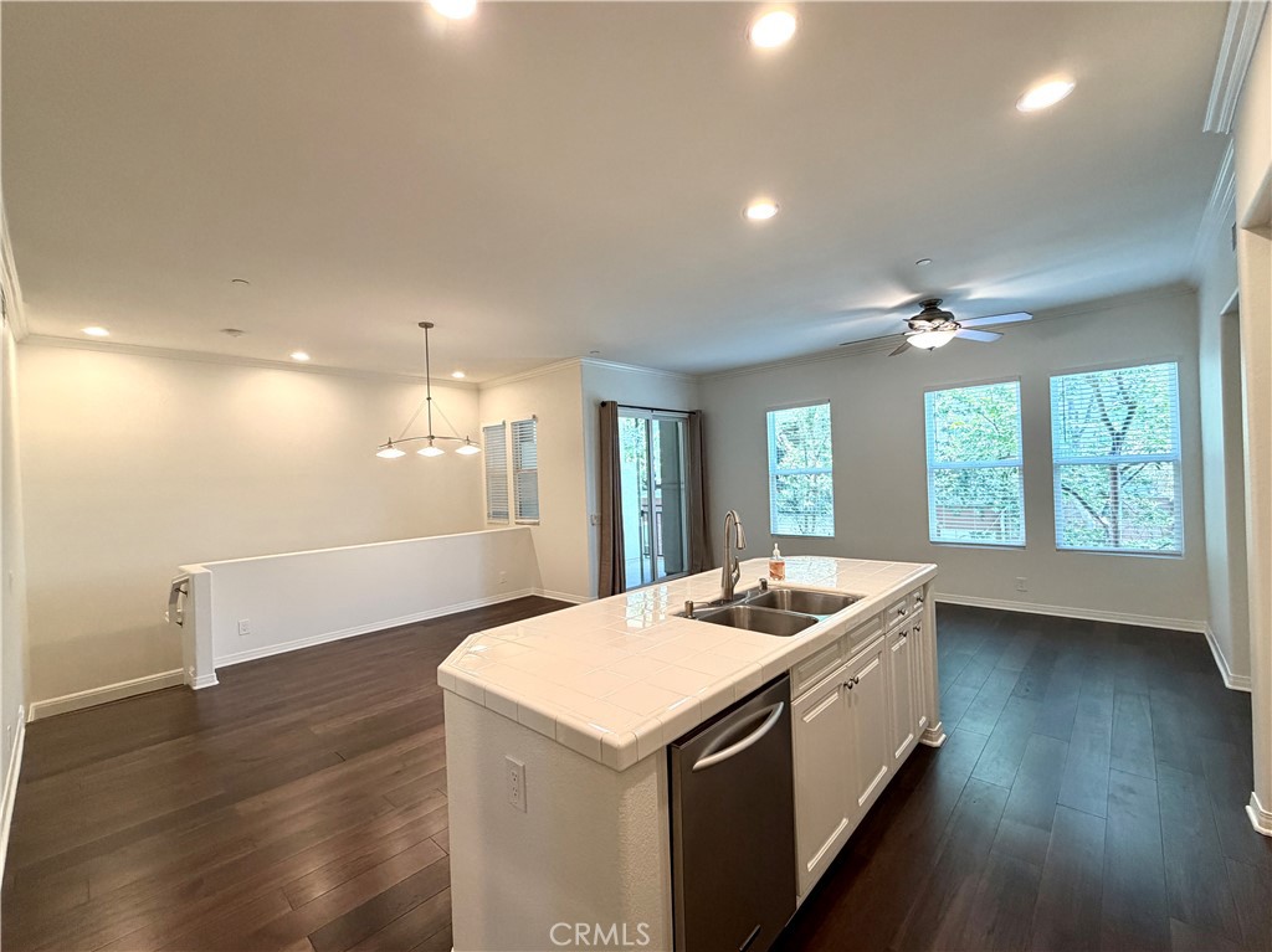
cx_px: 636
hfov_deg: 102.1
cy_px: 476
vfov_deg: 85.6
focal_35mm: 14
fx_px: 514
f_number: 2.2
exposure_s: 1/120
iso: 250
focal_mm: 2.22
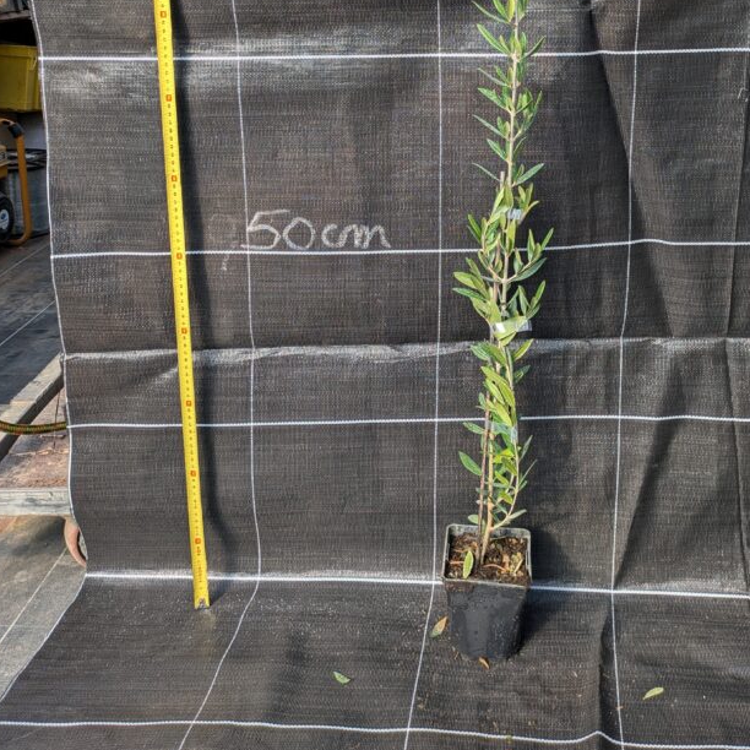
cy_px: 141
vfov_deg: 42.7
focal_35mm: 37
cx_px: 459
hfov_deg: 44.6
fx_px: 907
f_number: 1.89
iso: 39
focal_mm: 5.43
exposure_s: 1/711
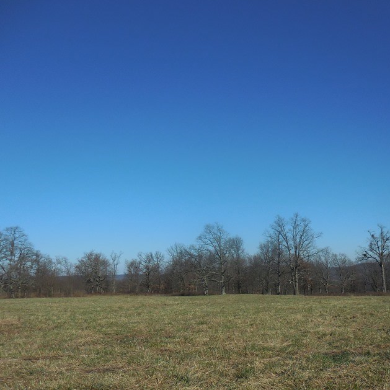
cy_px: 237
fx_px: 459
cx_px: 228
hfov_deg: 45.9
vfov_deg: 45.8
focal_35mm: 36
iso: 125
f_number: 6.6
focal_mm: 4.5
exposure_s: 1/1000
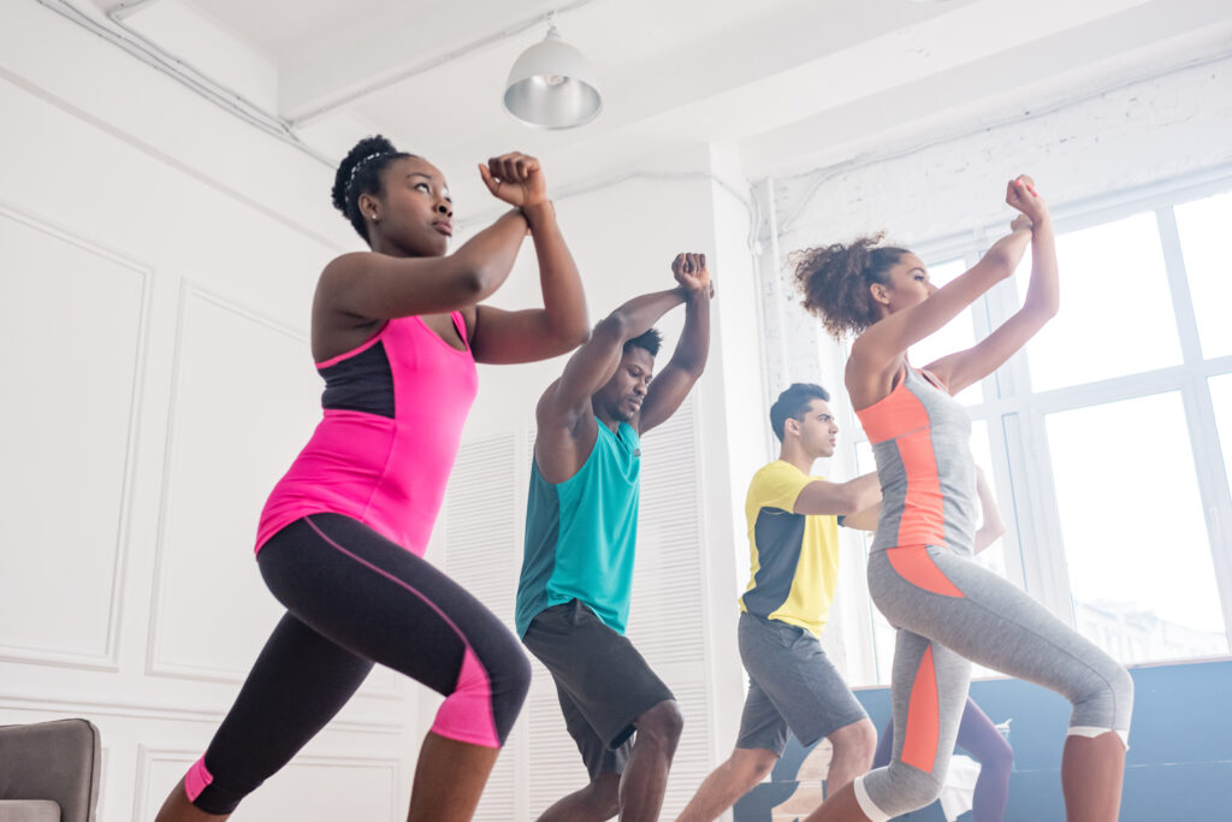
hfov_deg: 54.4
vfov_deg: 37.9
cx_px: 616
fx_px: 1198
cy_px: 411
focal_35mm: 35
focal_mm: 35
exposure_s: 1/160
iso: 500
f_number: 3.5
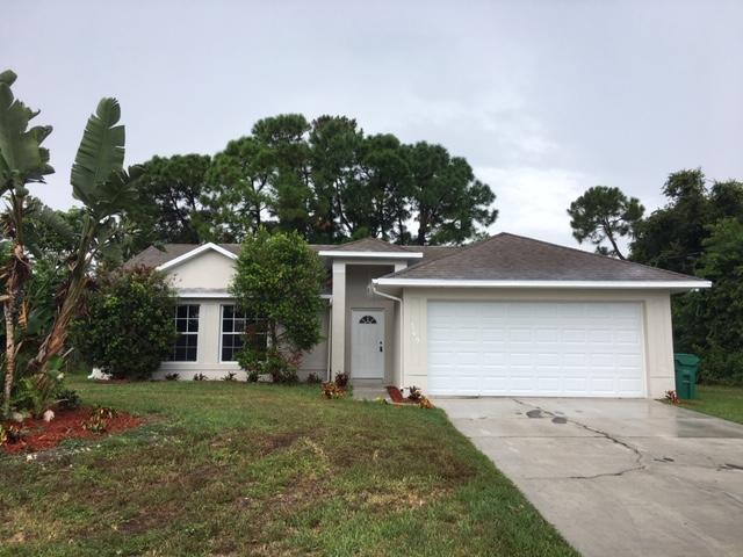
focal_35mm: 29
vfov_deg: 48.2
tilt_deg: +8.4
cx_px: 372
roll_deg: -0.2
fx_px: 622
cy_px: 278
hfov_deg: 61.7
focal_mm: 4.15
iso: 25
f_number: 2.2
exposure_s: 1/487
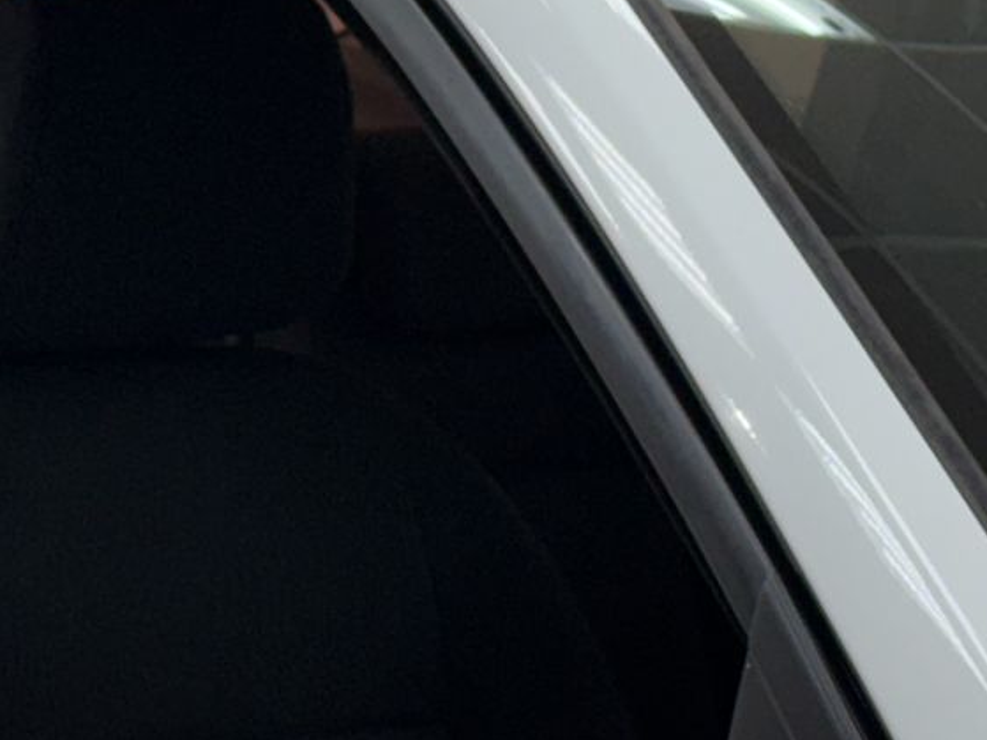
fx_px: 4704
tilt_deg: -12.5
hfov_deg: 11.9
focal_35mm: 165
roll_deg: -0.1
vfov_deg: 8.9
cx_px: 224
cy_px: 719
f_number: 1.78
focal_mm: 6.76
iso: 100
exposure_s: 1/120
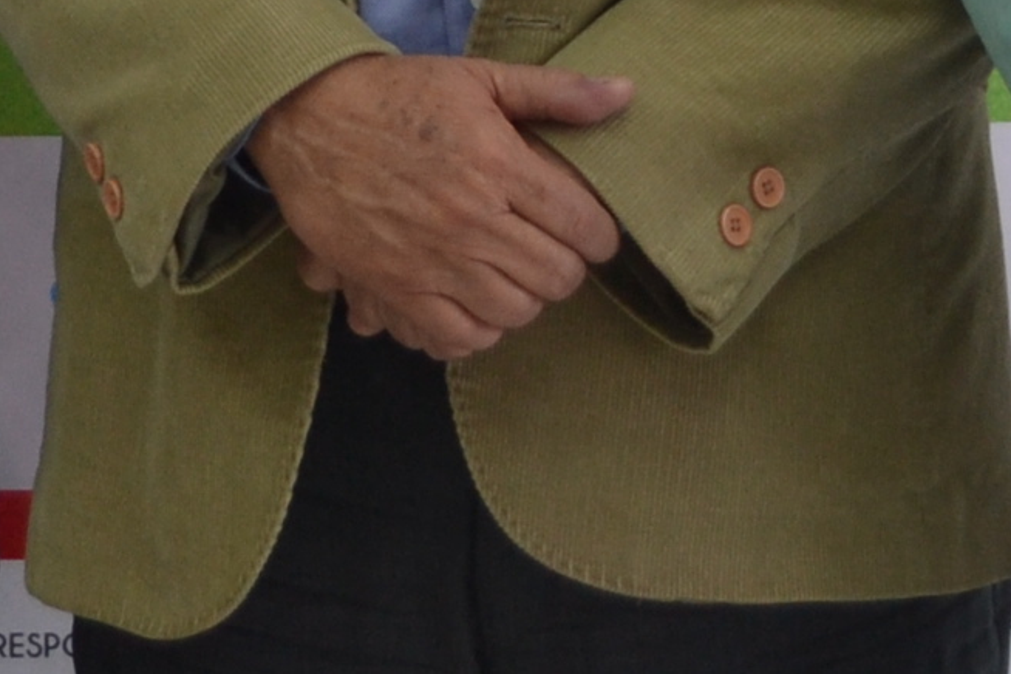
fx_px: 5785
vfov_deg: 6.5
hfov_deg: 10.0
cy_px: -710
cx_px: 369
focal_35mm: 206
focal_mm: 26
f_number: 4.2
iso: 400
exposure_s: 1/80
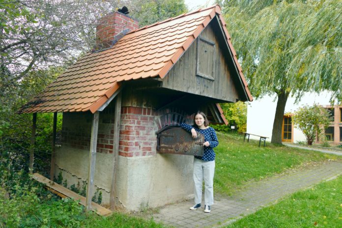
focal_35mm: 29
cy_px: 114
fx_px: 275
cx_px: 171
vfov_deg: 45.0
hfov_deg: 63.7
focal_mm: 10.6
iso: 125
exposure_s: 1/125
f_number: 3
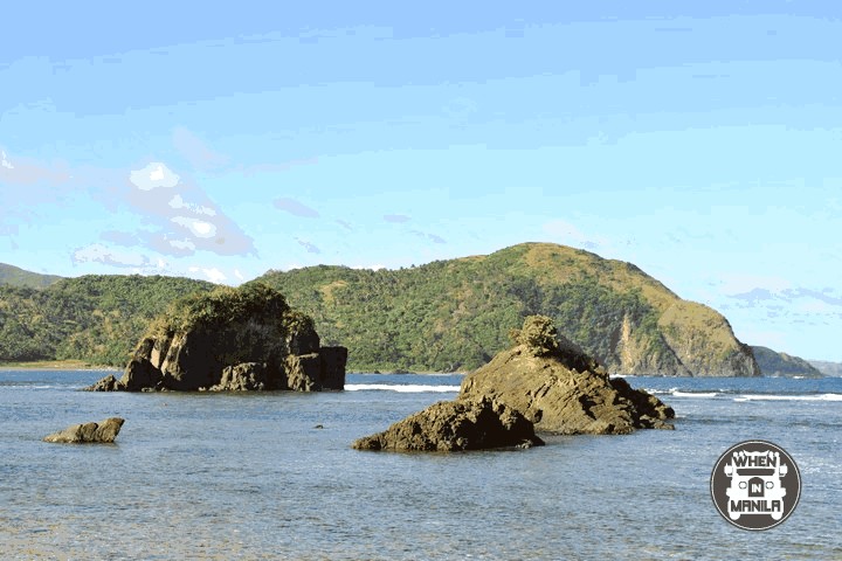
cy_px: 280
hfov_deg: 33.4
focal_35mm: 60
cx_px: 421
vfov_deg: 22.6
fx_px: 1403
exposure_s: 1/250
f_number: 8
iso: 100
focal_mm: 40
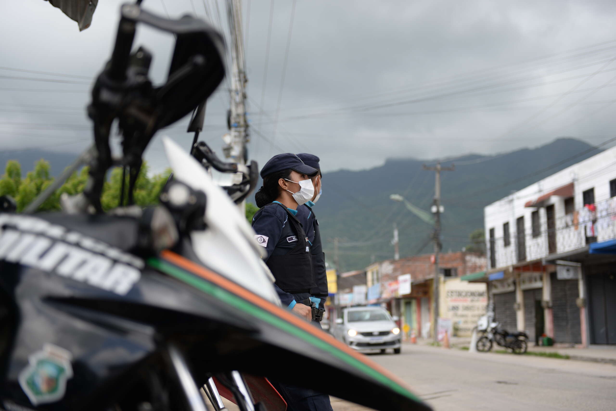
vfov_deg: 24.6
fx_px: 941
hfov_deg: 36.2
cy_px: 206
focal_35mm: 55
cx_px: 308
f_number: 2.8
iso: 100
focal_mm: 55
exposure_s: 1/640
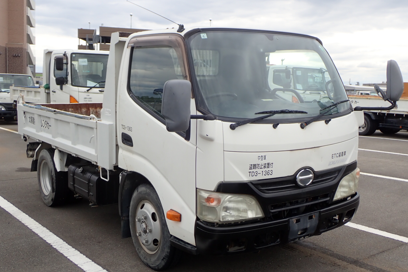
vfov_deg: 32.6
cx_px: 201
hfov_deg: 47.4
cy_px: 137
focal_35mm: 41
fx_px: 465
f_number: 3.5
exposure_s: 1/200
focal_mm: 6.86
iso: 100
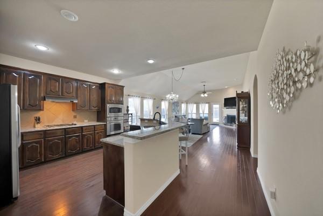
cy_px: 108
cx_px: 162
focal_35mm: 12
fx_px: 108
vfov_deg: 90.1
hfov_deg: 112.6
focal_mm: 12
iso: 640
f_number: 9
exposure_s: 1/2
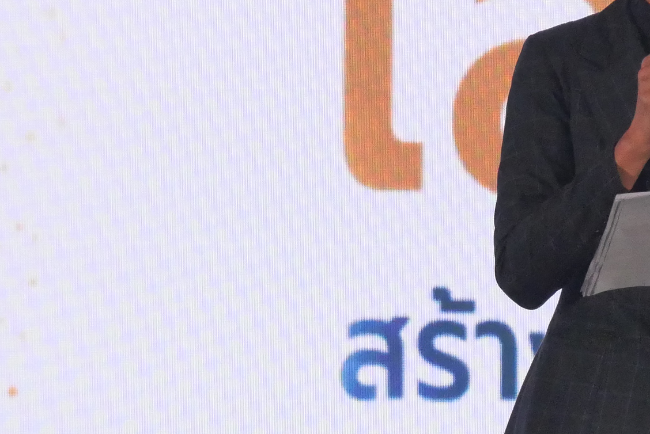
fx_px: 7372
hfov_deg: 5.0
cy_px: 143
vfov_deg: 3.4
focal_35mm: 408
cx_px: 630
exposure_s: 1/400
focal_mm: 60
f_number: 5.6
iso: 3200
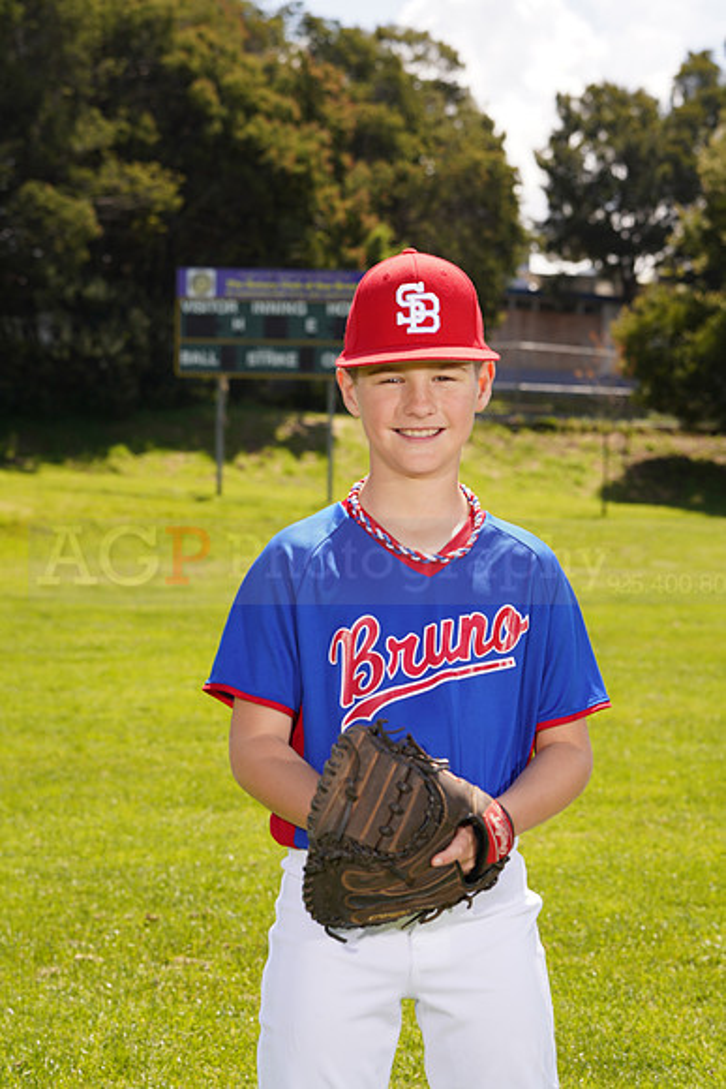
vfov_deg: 20.4
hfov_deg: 13.7
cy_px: 544
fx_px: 3023
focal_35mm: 100
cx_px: 363
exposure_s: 1/160
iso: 100
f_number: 9
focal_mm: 100
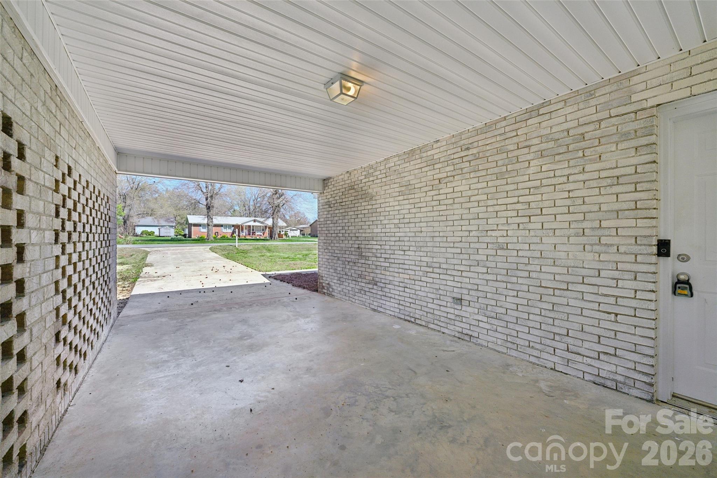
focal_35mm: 14
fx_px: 279
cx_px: 358
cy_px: 239
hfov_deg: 104.3
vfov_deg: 81.2
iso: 100
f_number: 8
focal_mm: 14
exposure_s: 1/160
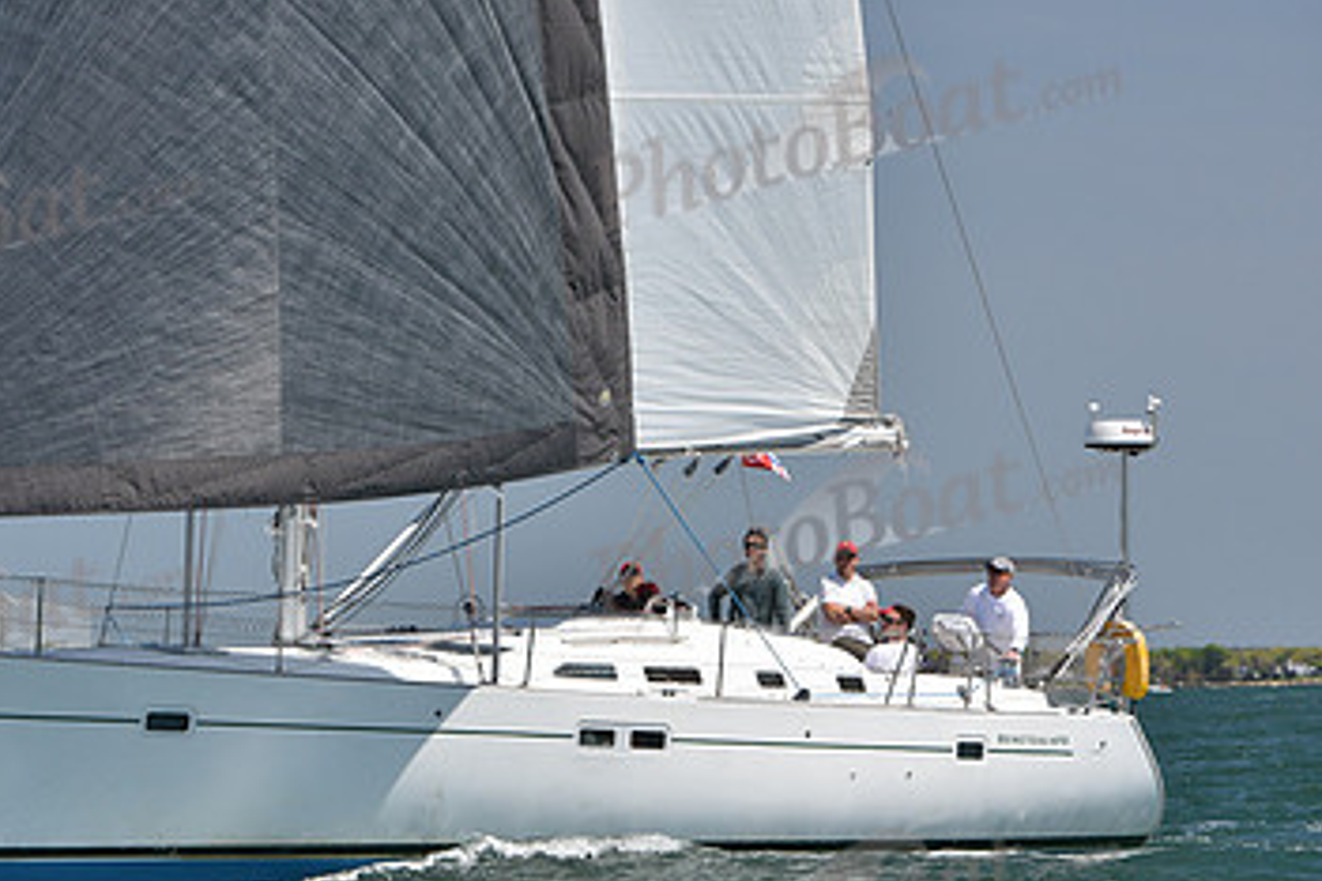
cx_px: 399
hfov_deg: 8.3
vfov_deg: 5.5
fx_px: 9106
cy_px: 382
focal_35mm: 248
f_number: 6.3
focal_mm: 150
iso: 320
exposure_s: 1/800
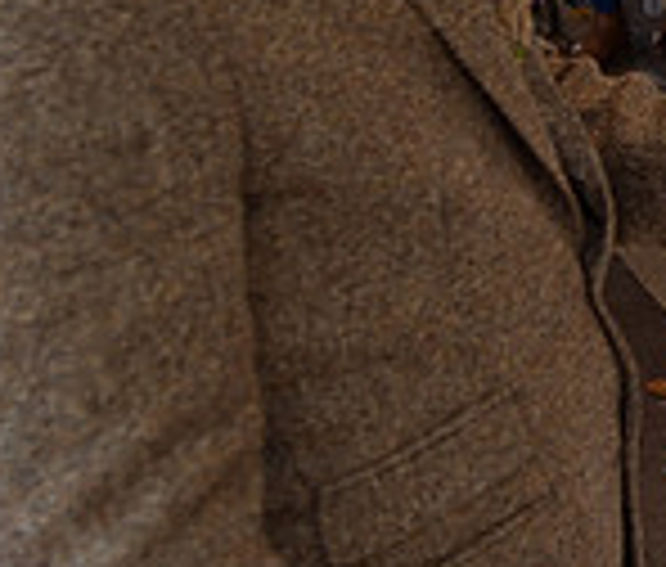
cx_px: 1245
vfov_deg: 11.1
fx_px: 2911
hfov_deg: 11.9
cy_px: 183
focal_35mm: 144
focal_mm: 22
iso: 125
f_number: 2.8
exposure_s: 1/100
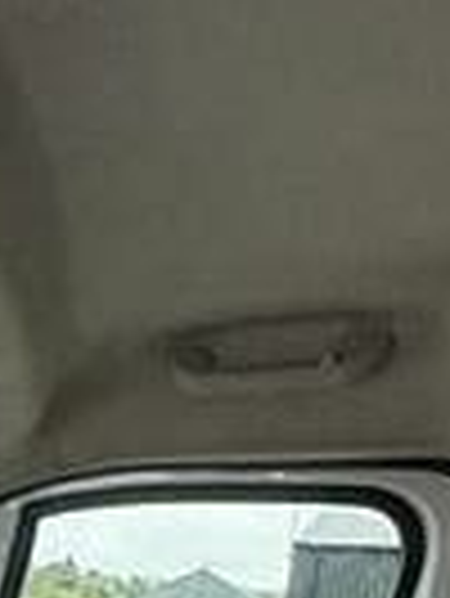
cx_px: -400
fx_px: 1627
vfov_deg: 17.5
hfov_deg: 13.8
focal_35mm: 94
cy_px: 1030
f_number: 2.2
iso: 40
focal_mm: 2.22
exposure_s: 1/600
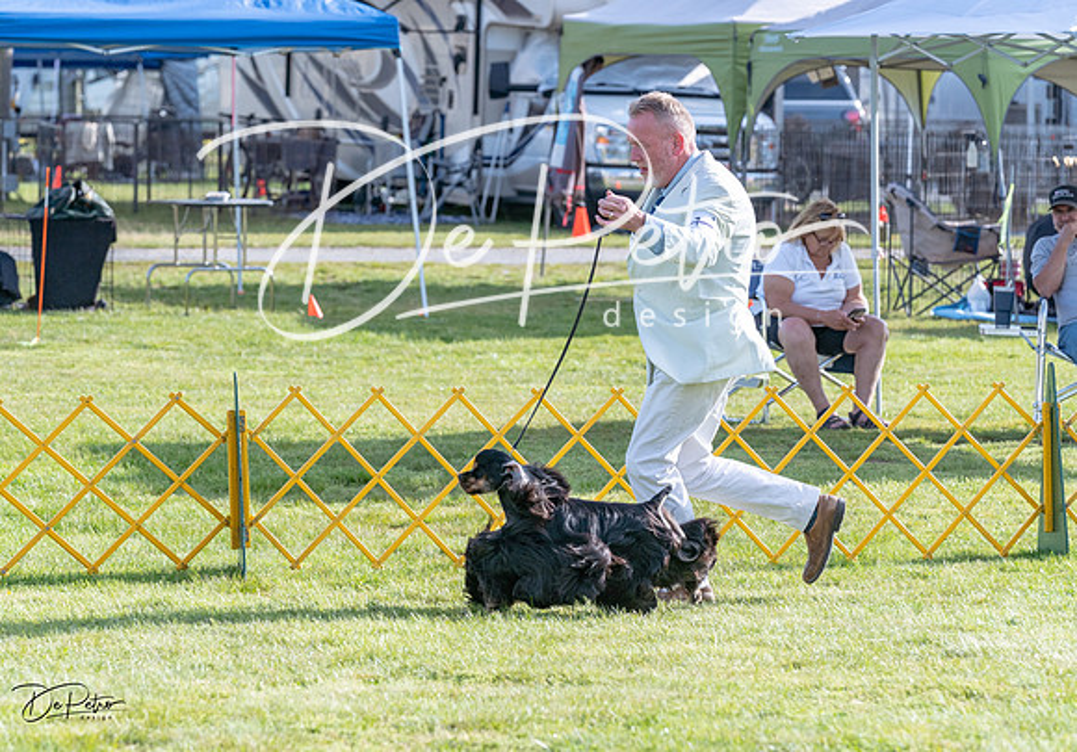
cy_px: 345
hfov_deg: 11.3
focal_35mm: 179
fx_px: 5424
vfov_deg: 7.9
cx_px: 504
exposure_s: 1/1250
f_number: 5.6
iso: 500
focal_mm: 152
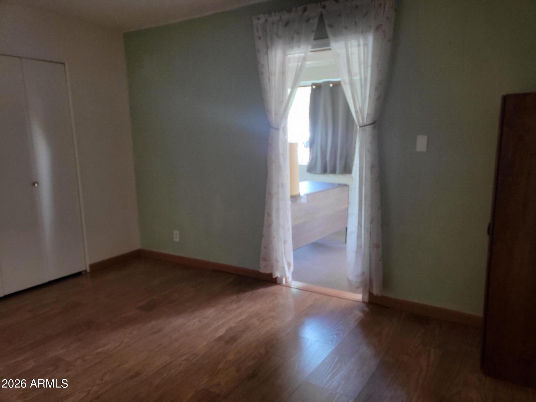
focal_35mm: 26
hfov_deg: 67.3
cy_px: 201
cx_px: 268
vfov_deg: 53.1
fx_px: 403
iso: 320
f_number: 1.8
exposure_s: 1/30
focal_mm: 4.25
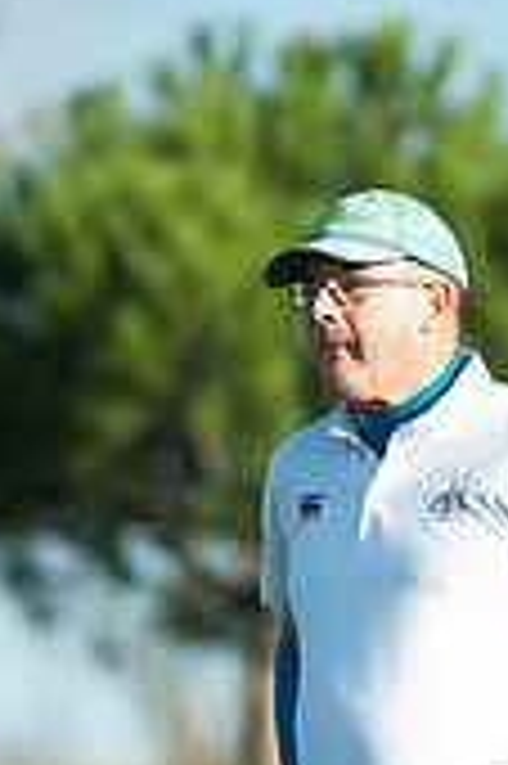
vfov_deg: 2.6
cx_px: 227
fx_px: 16882
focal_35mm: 796
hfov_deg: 1.7
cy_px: 796
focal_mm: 300
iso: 400
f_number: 5.6
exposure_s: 1/1250
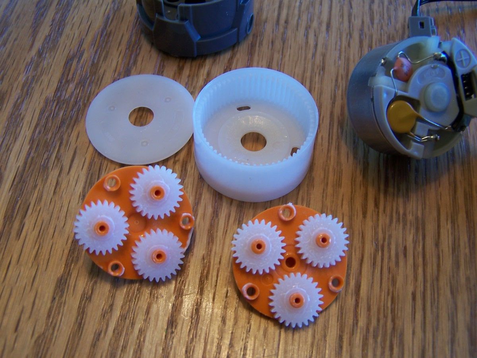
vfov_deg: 37.7
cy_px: 179
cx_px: 238
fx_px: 524
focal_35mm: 38
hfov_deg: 49.0
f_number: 2.8
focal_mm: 6.3
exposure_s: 1/30
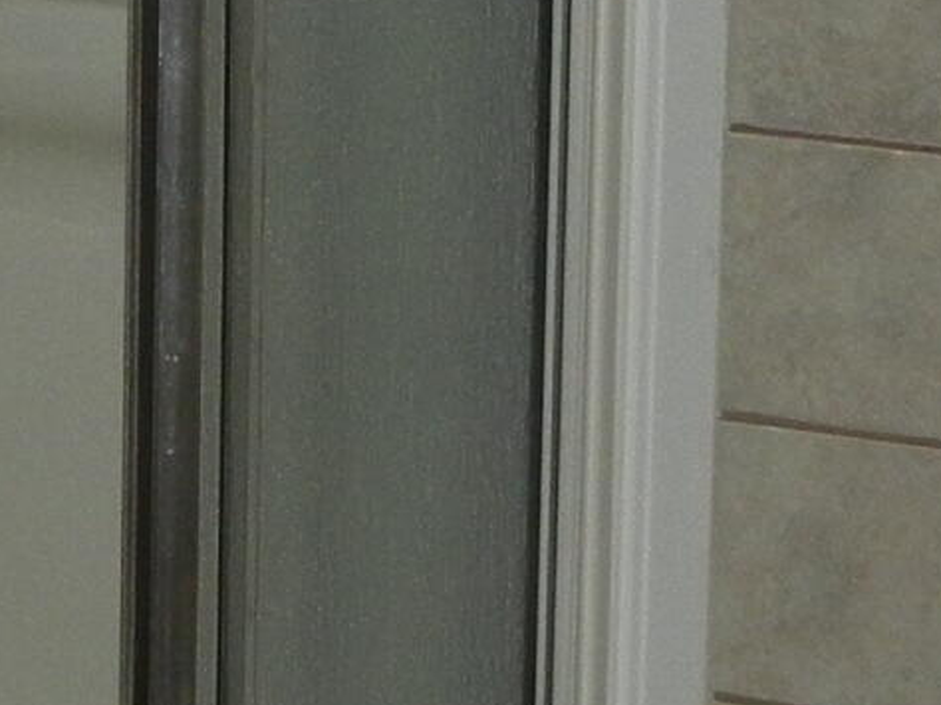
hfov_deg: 10.3
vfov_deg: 7.8
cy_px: 109
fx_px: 5162
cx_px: 40
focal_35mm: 190
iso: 200
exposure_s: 1/30
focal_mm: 5.4
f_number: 3.5
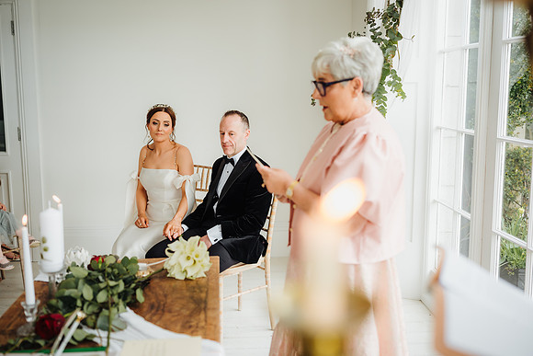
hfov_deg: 49.1
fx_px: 583
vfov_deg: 33.9
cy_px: 161
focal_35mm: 39
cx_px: 259
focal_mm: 35
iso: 125
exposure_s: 1/200
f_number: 2
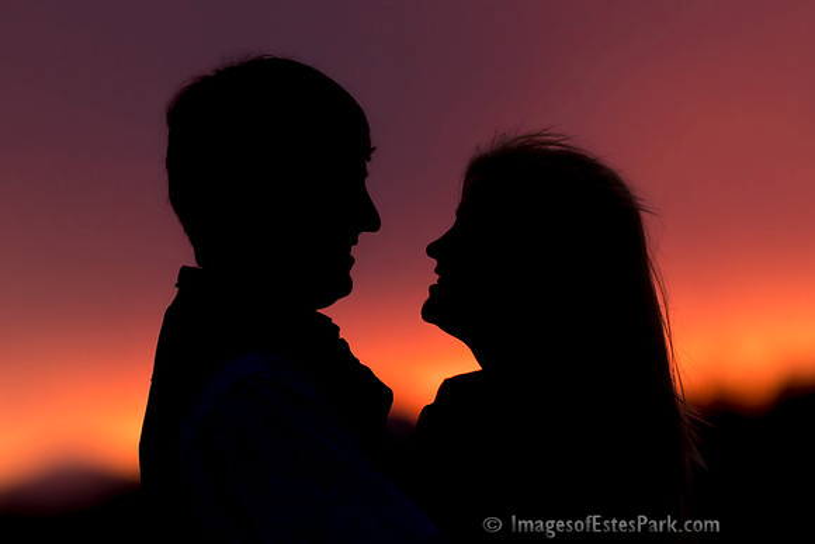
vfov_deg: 6.9
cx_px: 408
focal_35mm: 200
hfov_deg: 10.3
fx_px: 4529
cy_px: 272
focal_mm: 200
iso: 250
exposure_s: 1/500
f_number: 2.8
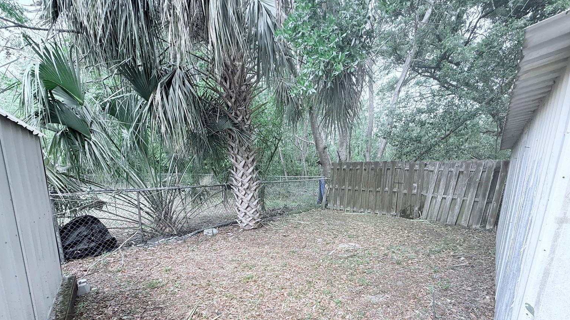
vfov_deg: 64.9
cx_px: 291
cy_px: 220
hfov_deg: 99.4
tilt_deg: -9.1
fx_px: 242
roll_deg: +0.2
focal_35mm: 16
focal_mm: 2.22
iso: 50
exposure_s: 1/238
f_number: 2.2
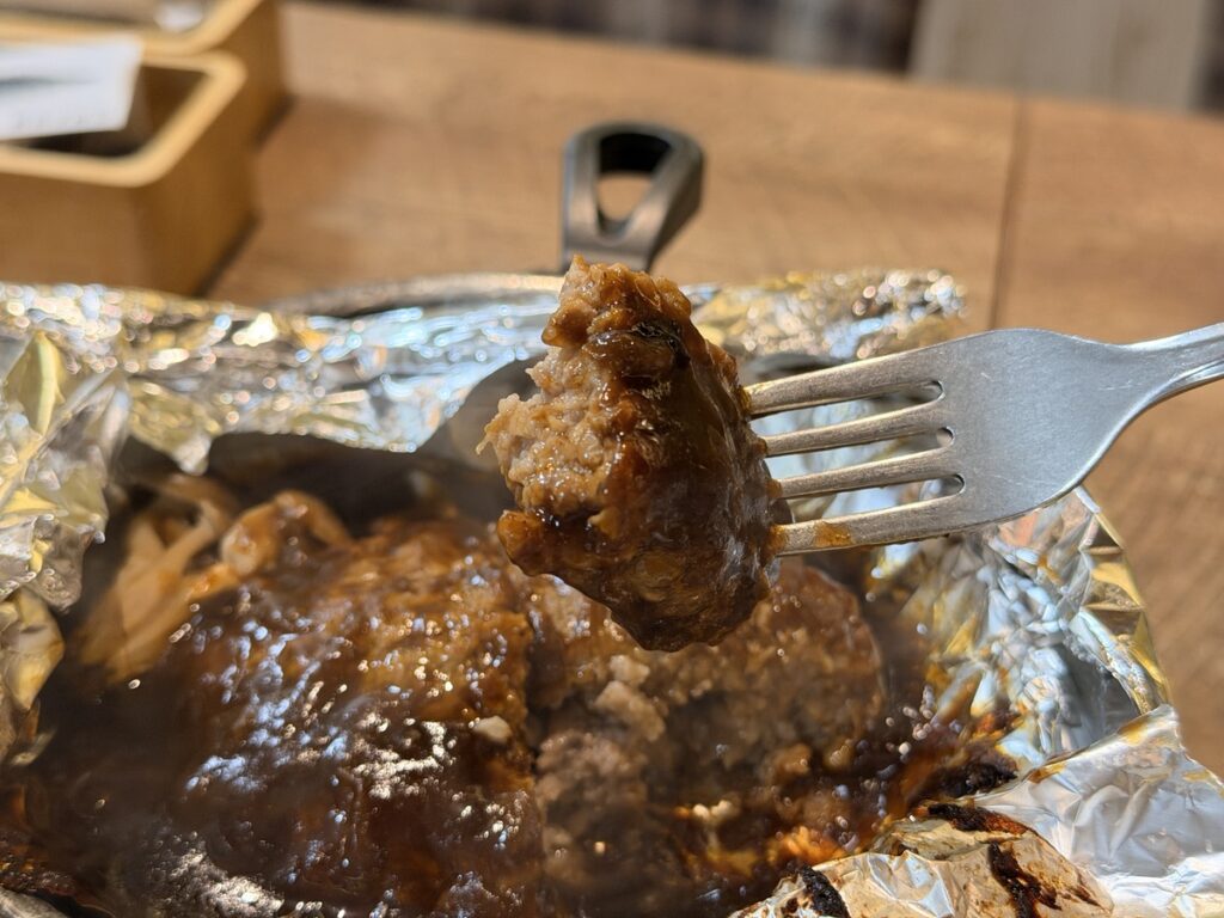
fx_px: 1697
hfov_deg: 39.7
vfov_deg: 30.3
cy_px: 459
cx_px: 612
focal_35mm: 48
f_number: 1.78
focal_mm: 6.76
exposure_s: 1/120
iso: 250
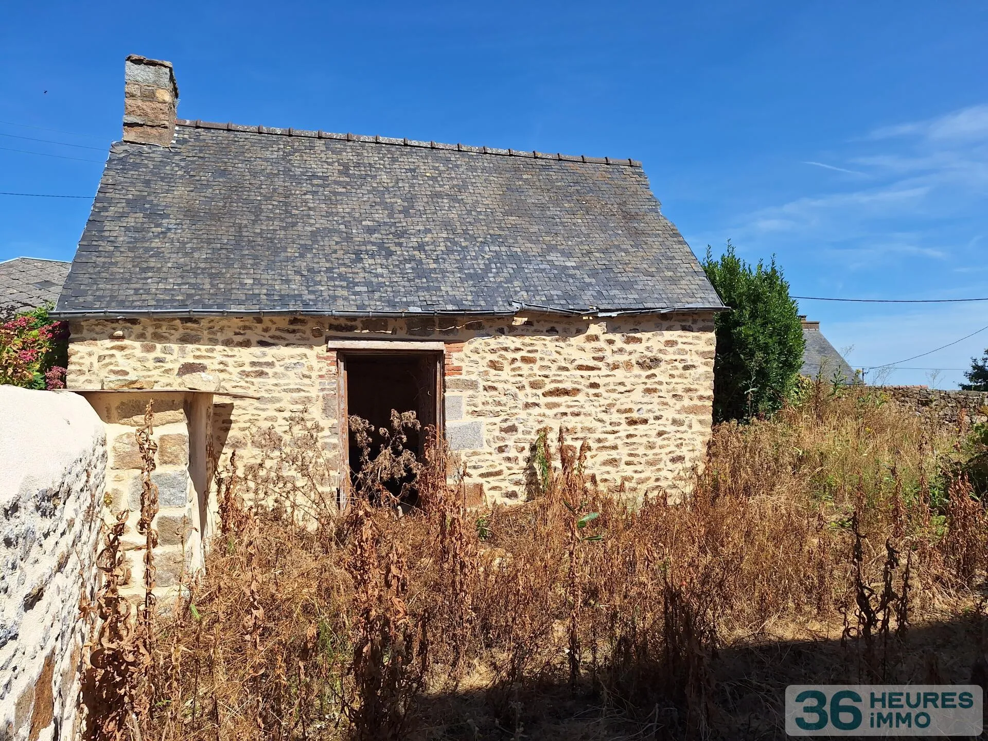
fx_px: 656
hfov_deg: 73.9
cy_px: 370
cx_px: 494
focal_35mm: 23
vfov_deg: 58.9
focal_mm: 5.54
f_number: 1.8
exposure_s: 1/3610
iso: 25
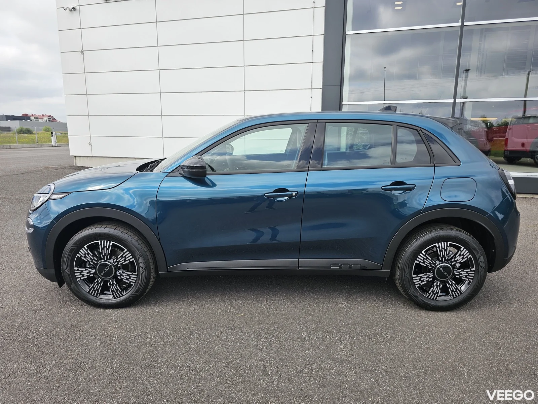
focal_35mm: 23
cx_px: 269
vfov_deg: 58.9
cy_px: 202
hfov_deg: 73.9
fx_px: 357
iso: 10
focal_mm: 6.3
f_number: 1.7
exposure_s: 1/432
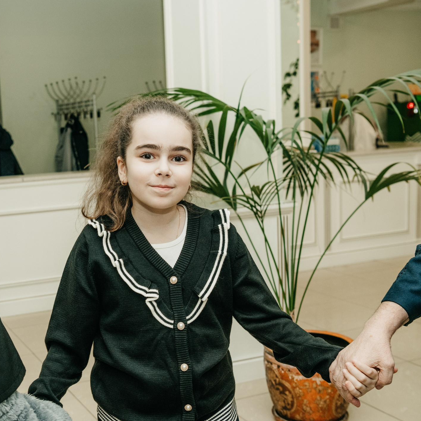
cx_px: 100
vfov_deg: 32.8
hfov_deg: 32.1
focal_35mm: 52
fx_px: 716
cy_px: 226
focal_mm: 34
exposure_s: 1/160
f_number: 4.5
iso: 640
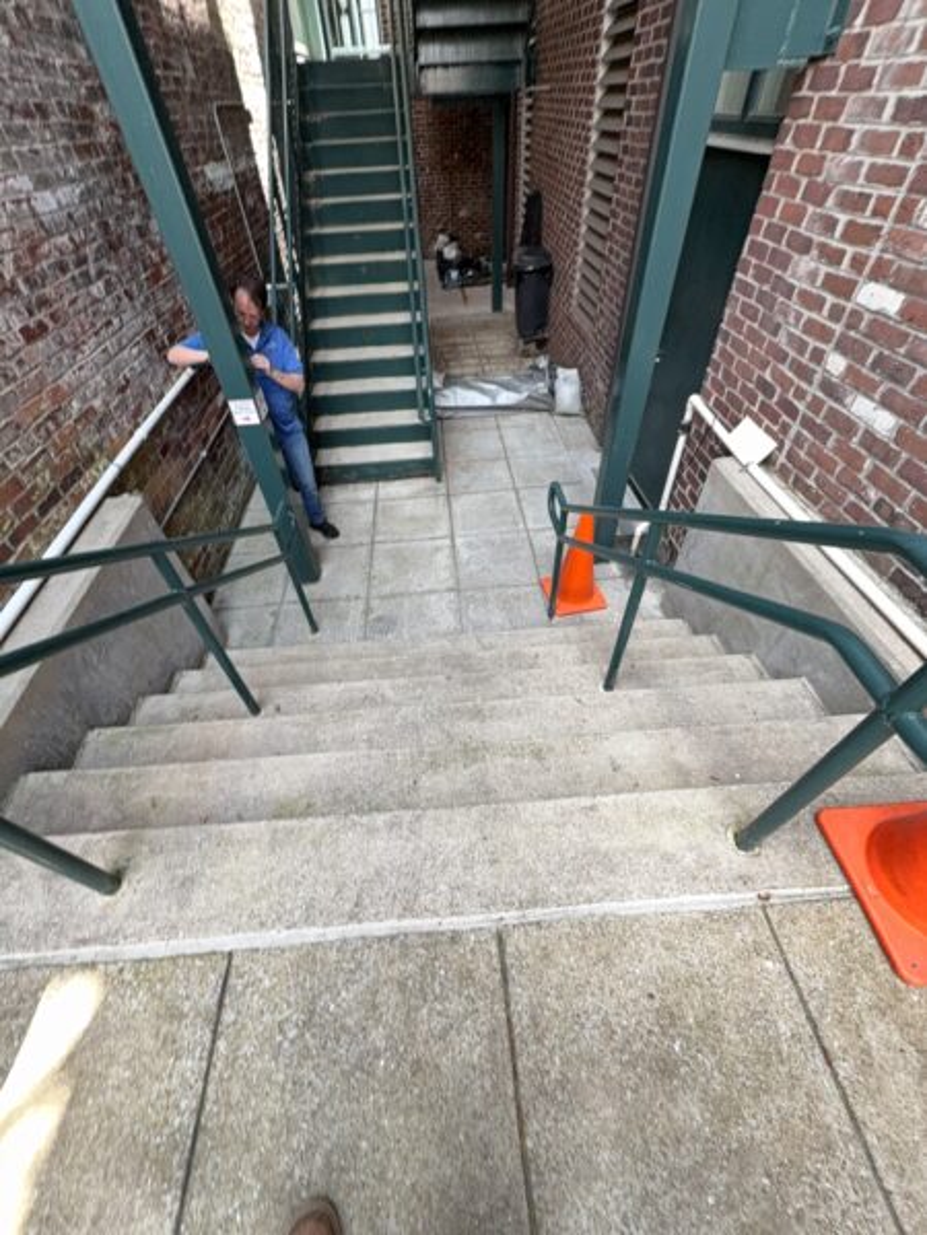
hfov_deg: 85.7
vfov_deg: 102.1
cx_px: 464
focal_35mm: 14
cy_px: 618
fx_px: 500
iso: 25
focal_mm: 2.22
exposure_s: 1/61
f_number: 2.2
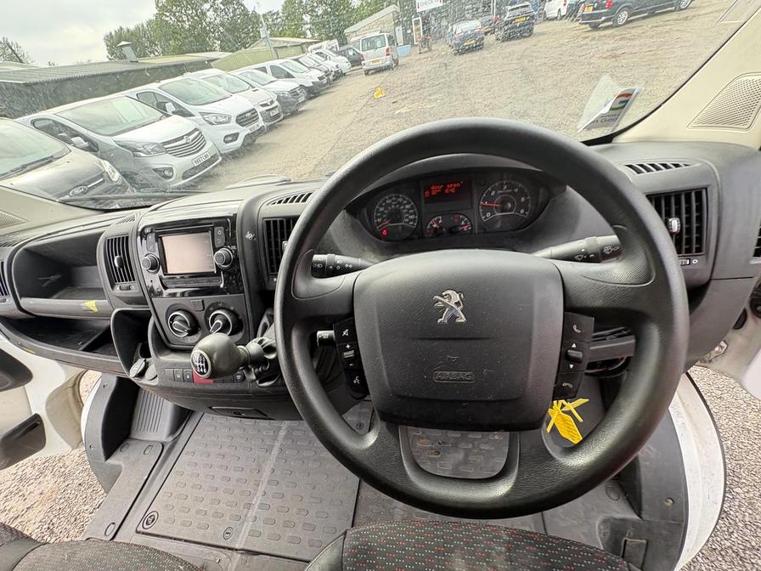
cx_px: 380
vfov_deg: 85.7
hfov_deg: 102.1
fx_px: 308
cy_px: 286
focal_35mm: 14
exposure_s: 1/99
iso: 100
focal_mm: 2.22
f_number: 2.2
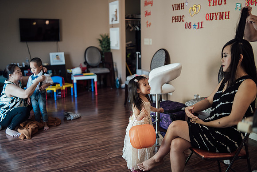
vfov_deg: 37.9
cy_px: 86
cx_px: 128
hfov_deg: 54.4
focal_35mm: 35
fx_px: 250
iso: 640
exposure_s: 1/320
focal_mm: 35
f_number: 1.4
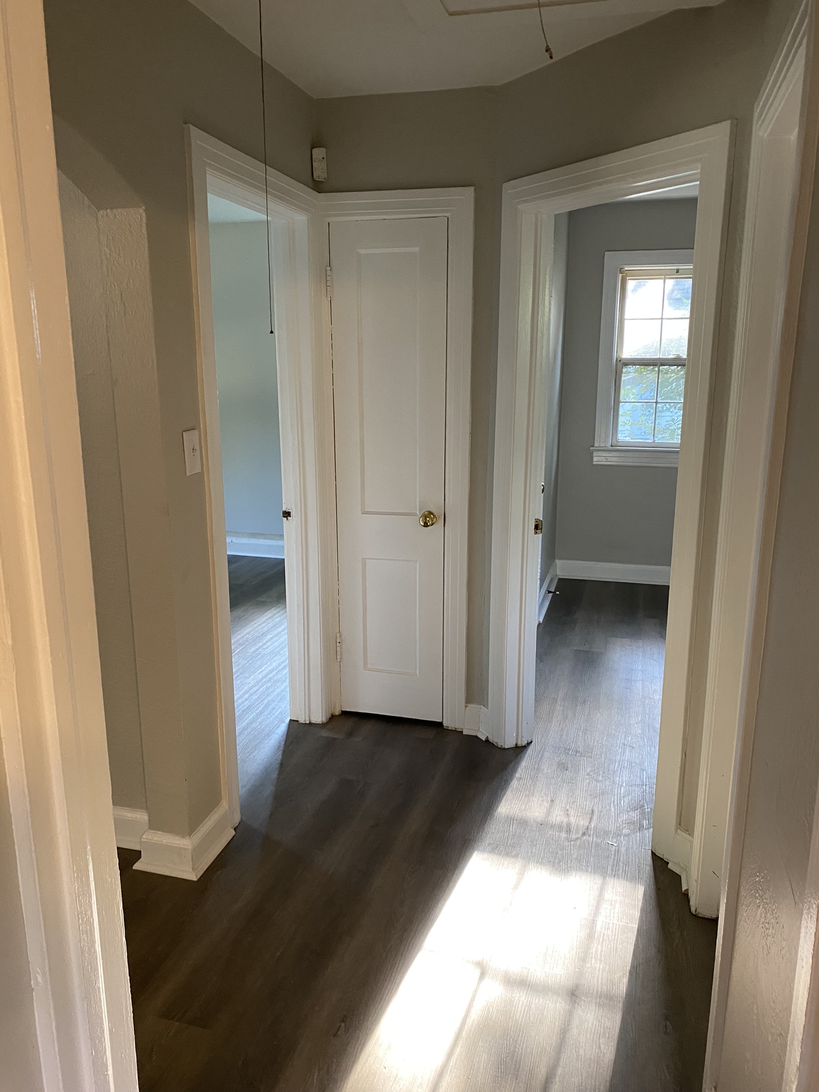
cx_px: 410
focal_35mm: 26
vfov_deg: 67.3
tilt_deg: -12.7
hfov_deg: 53.1
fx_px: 820
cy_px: 546
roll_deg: -0.1
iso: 320
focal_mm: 4.25
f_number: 1.8
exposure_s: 1/60
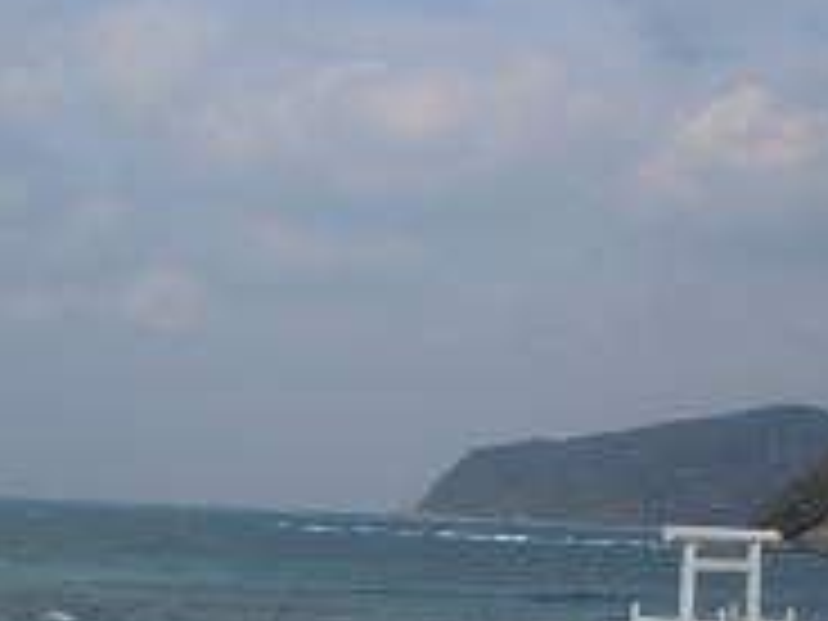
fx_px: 2105
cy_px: 457
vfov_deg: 16.7
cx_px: 79
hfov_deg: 21.7
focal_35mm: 88
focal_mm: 8.1
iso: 100
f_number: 4.6
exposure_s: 1/1000
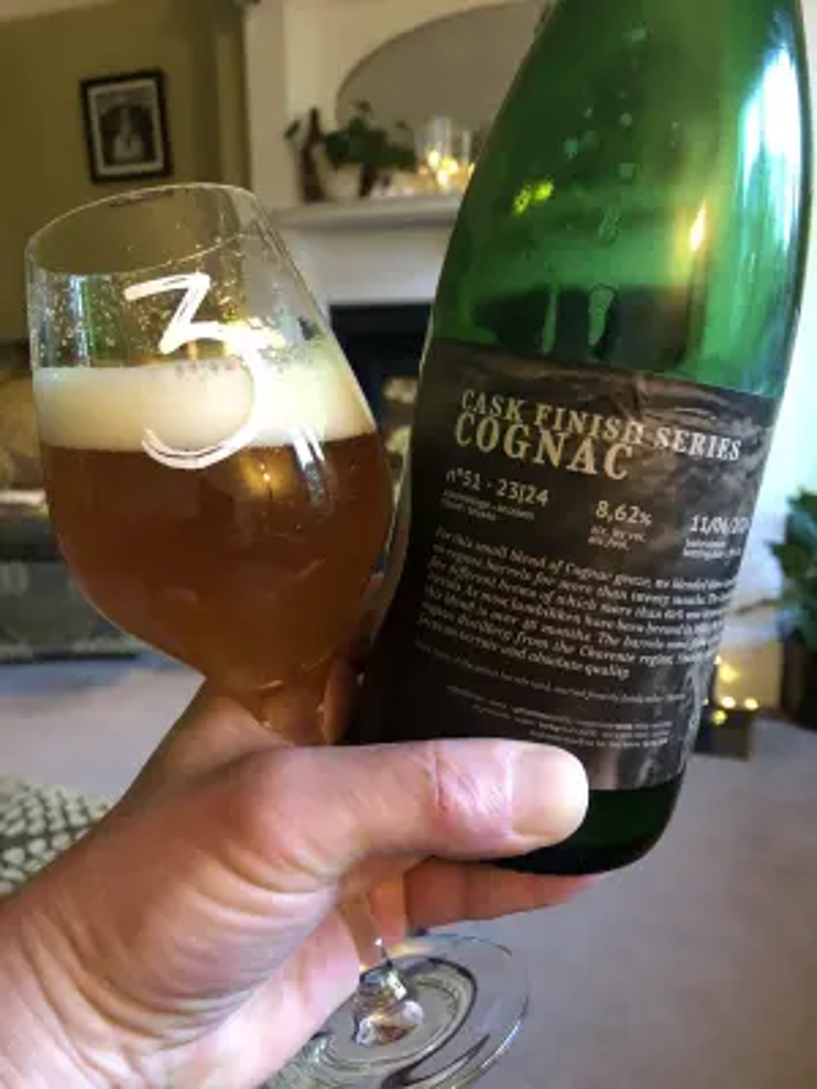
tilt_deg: -12.4
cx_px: 408
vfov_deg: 63.4
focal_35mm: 28
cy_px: 544
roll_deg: +0.9
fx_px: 881
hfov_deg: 49.7
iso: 100
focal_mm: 3.99
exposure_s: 1/4
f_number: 1.8
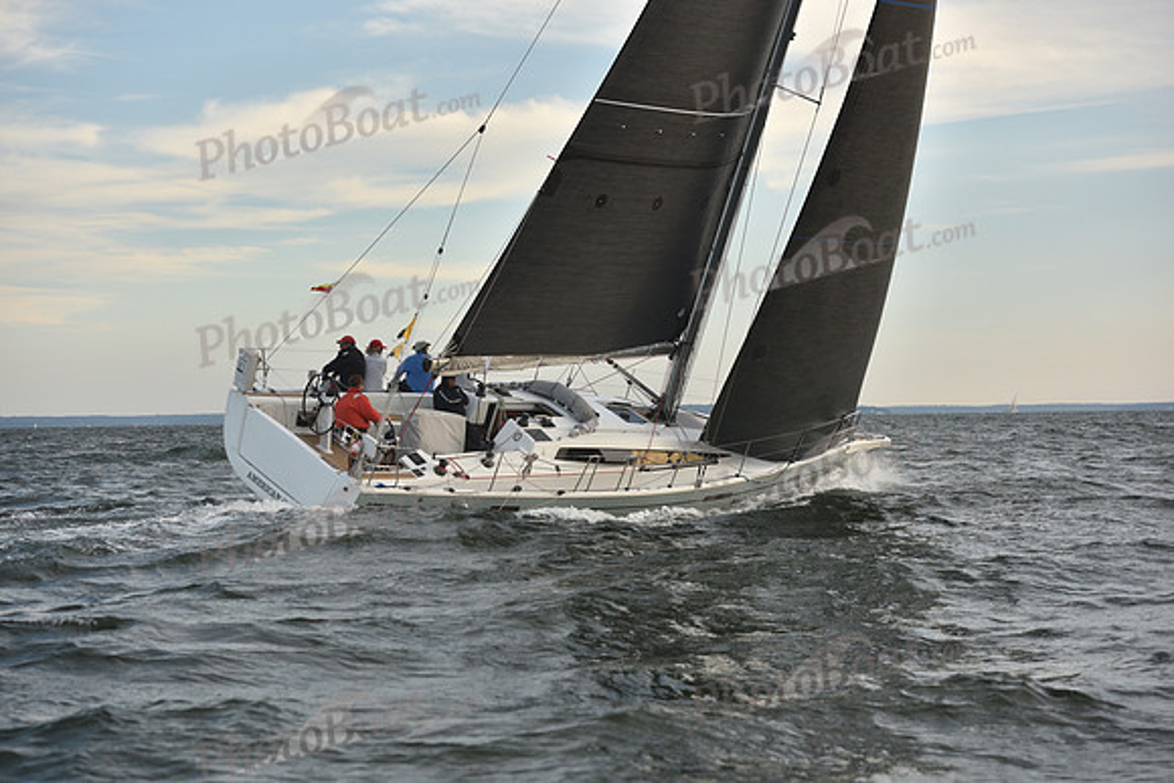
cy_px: 392
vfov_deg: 19.5
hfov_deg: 28.8
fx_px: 2283
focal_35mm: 70
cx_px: 587
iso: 250
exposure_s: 1/1000
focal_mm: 70
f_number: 4
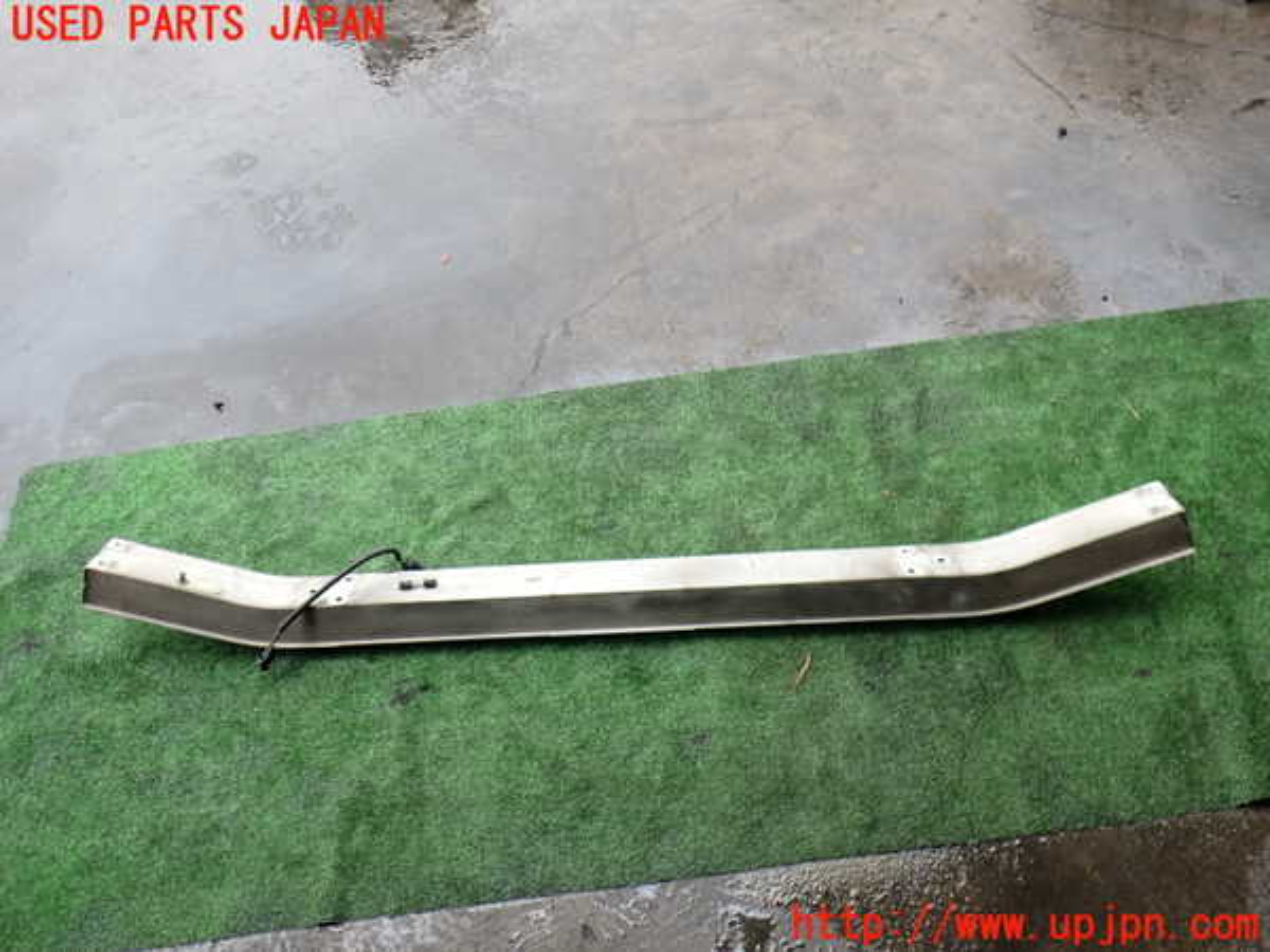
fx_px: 1101
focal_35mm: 30
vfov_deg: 46.8
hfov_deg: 60.0
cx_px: 635
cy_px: 476
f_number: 2.3
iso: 100
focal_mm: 5.4
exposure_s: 1/160
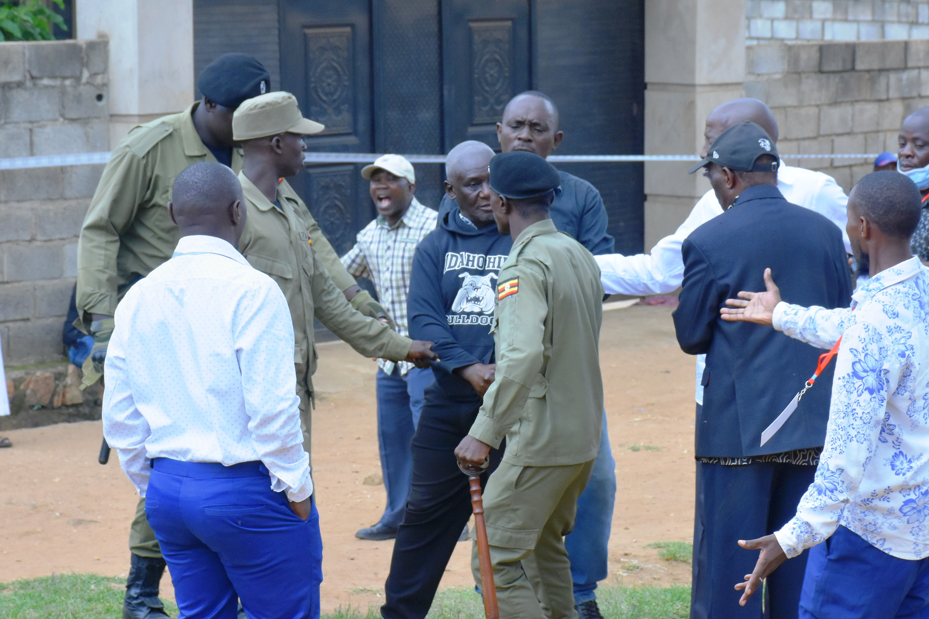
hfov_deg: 15.3
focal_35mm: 134
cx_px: 479
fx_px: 3458
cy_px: 339
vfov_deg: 10.2
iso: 1250
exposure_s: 1/250
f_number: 10
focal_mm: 70
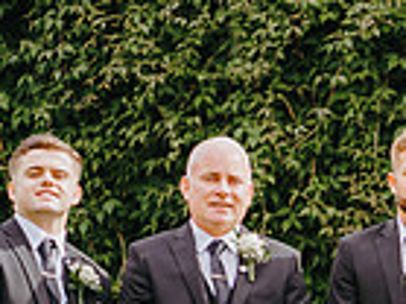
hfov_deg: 5.5
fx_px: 4137
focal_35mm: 353
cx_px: 788
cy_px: 498
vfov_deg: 4.2
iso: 100
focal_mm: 85
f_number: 2.8
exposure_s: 1/640
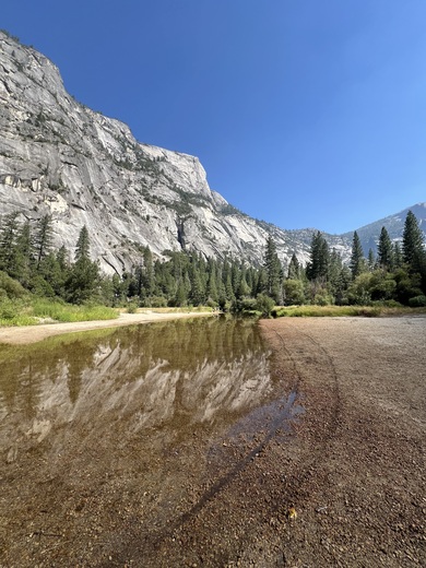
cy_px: 284
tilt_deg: +6.3
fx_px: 213
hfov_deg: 89.9
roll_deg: +0.0
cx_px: 213
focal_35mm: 13
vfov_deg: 106.2
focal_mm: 1.57
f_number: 1.8
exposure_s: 1/1064
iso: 32
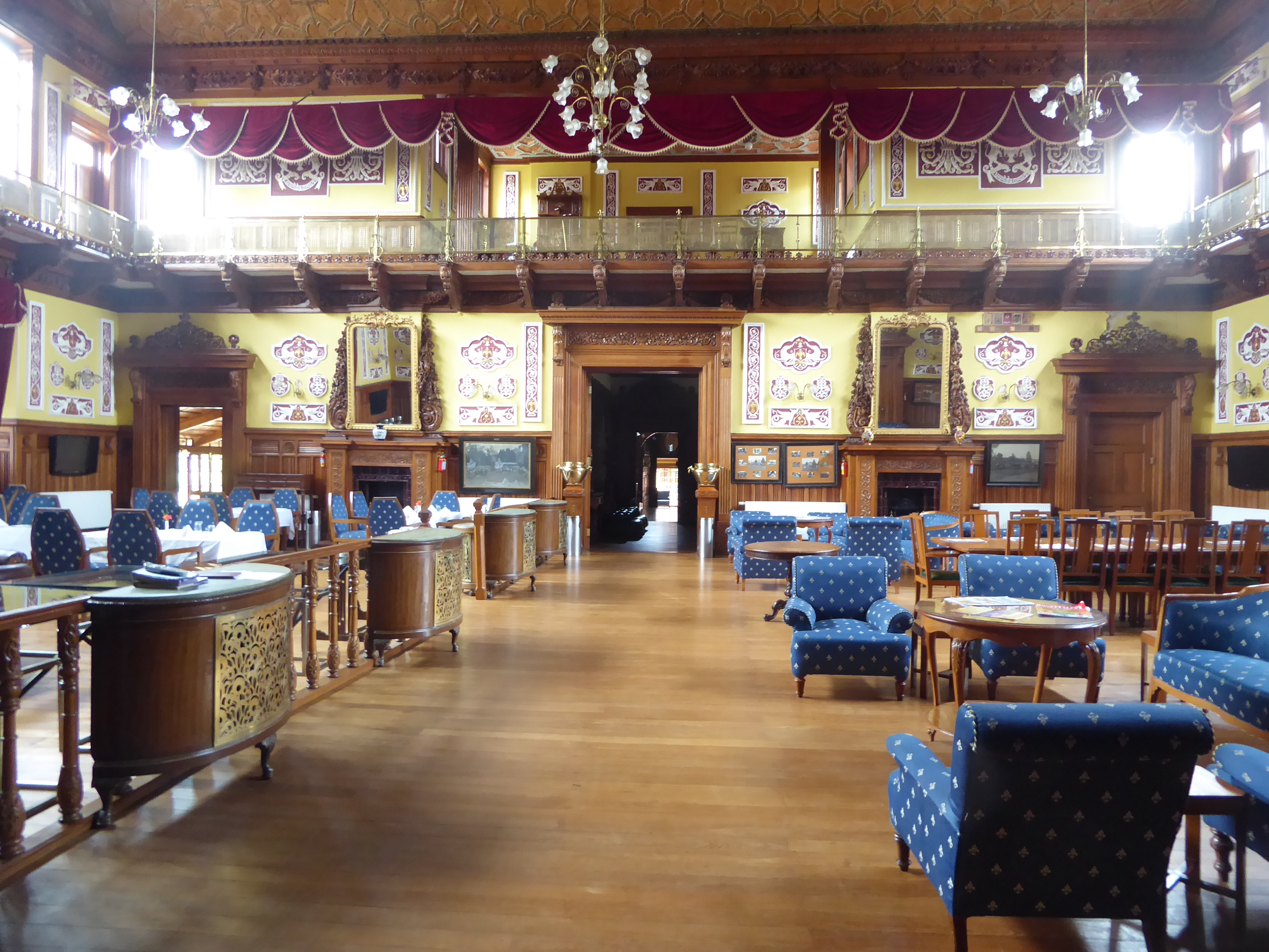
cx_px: 634
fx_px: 916
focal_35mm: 25
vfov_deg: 54.9
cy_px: 476
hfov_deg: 69.4
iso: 400
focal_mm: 4.3
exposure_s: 1/20
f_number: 3.3
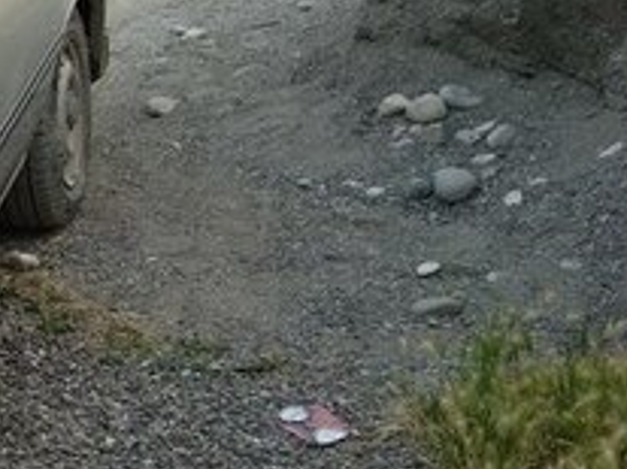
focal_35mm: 83
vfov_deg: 17.6
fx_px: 1503
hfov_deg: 19.8
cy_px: 356
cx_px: -367
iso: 160
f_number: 2.2
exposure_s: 1/50
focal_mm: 3.81
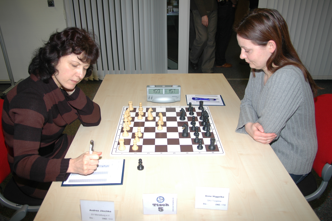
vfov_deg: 43.5
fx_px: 276
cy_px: 110
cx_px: 166
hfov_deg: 62.0
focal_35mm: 30
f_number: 4
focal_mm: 20
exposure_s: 1/60
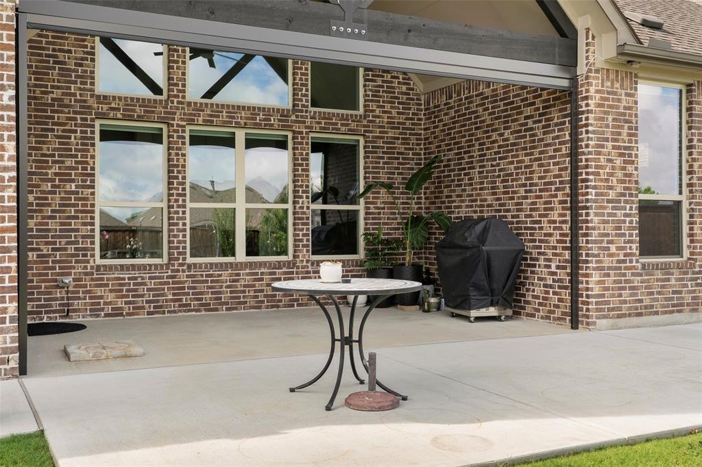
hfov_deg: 55.8
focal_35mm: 34
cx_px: 351
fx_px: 663
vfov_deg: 38.9
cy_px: 234
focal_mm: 23
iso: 400
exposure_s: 1/50
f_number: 10
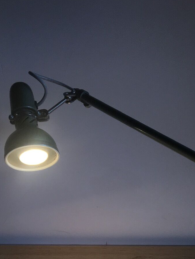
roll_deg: -0.1
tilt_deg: -12.6
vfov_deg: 27.2
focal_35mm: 66
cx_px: 168
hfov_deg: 21.8
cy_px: 277
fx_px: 496
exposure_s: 1/100
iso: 40
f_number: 2.2
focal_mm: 4.15
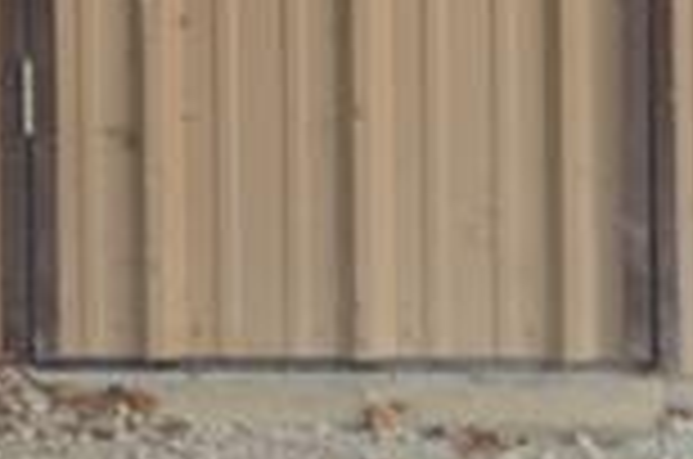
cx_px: 324
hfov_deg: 6.5
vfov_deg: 4.2
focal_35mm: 320
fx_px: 6147
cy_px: -585
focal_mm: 32
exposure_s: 1/60
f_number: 4.8
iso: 400
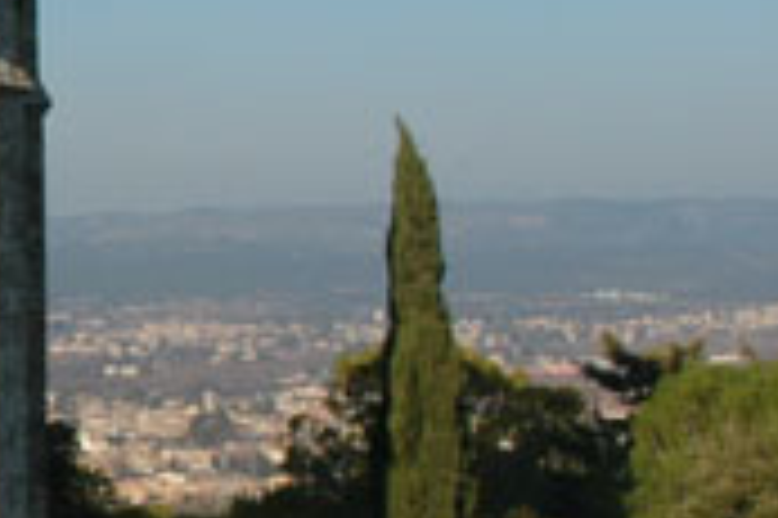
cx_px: -355
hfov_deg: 15.3
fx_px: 2699
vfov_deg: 10.9
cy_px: 297
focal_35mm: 125
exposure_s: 1/125
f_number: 14
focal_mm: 18
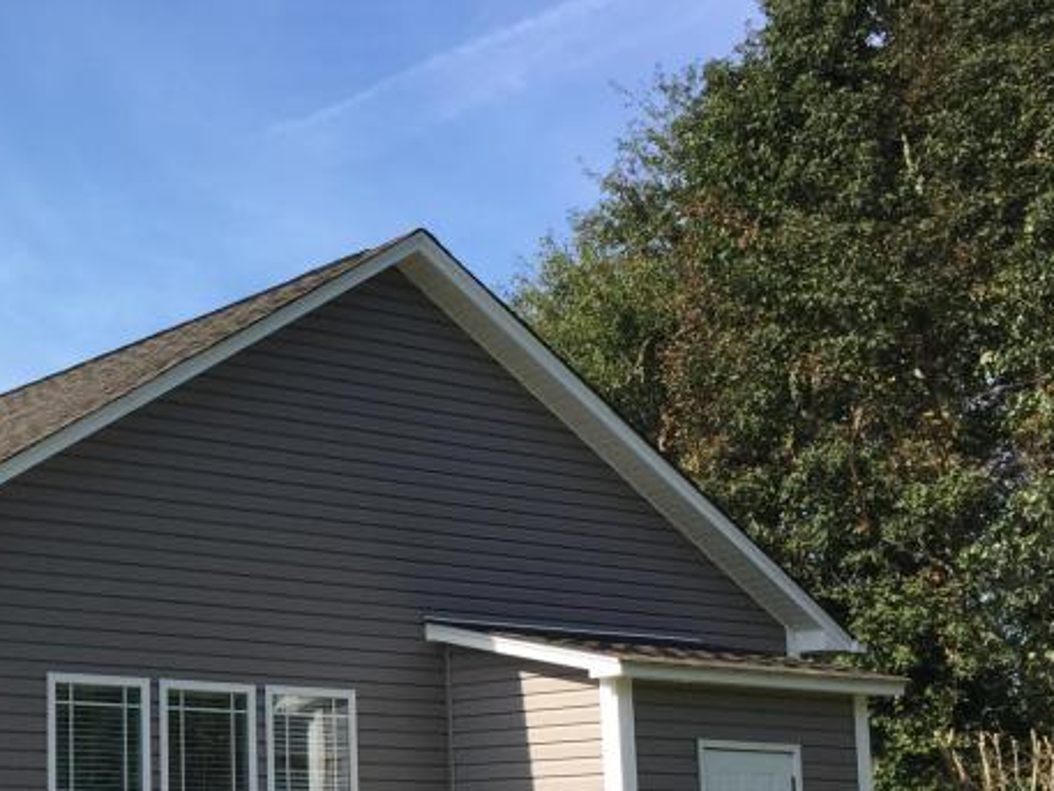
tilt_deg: +6.8
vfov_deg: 22.4
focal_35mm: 65
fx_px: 1980
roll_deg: -0.1
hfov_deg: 27.9
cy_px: 607
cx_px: -28
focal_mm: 4.15
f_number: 2.2
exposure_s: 1/1276
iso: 32
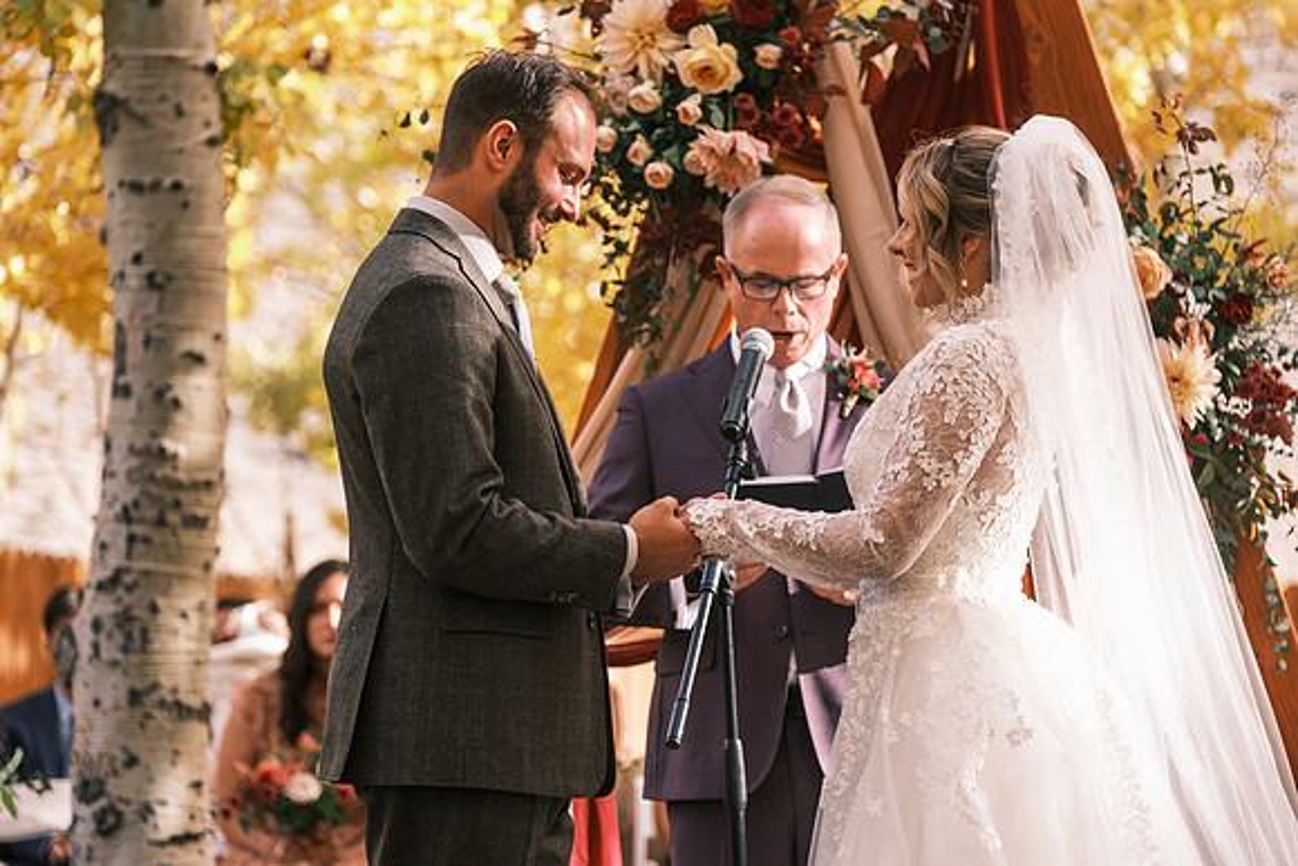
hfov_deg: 13.4
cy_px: 433
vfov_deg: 9.0
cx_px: 649
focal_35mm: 153
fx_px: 5518
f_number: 3.2
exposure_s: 1/500
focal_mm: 102.2
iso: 400
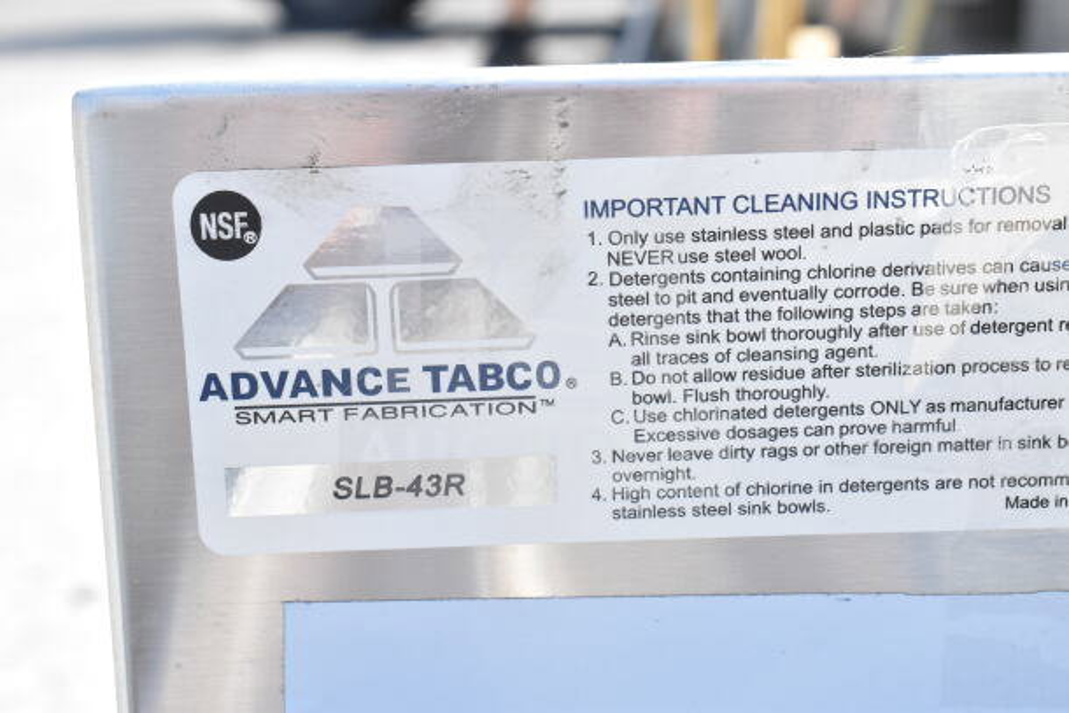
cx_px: 534
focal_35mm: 60
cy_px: 356
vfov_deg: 22.6
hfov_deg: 33.4
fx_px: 1782
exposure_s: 1/640
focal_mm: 40
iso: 1600
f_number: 10
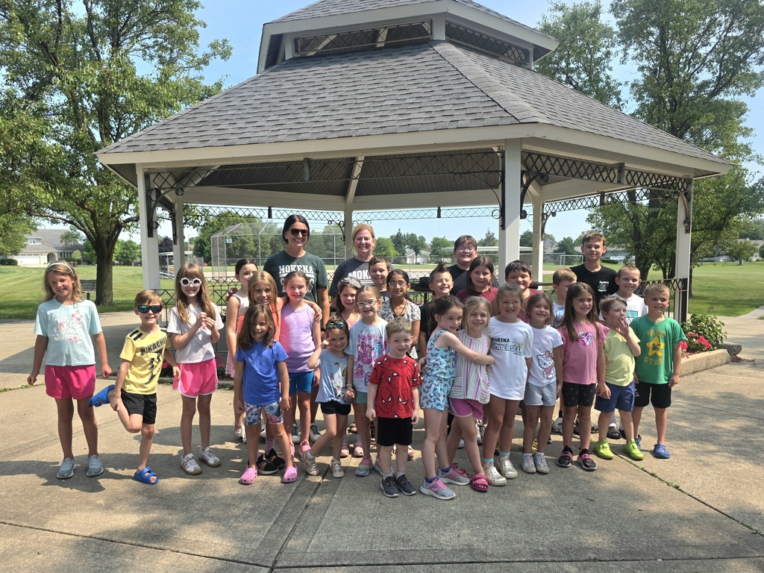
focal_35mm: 23
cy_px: 286
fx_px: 508
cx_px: 382
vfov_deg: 58.9
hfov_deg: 73.9
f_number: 1.7
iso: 80
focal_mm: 6.3
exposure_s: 1/5000
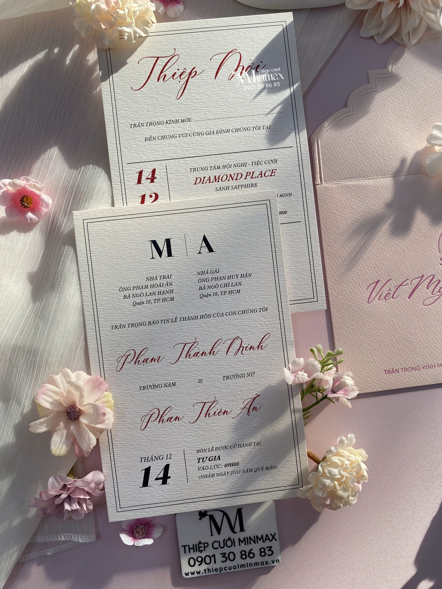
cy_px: 294
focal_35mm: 26
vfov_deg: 67.3
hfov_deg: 53.1
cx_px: 221
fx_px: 443
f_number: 1.8
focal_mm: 4.25
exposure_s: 1/122
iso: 32
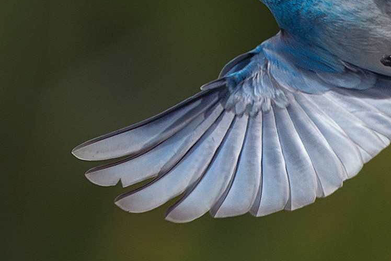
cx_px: 276
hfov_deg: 1.9
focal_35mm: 1078
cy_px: 20
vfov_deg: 1.3
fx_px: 11710
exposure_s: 1/5000
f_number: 5.6
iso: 3200
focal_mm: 420
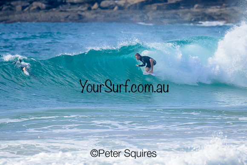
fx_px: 5630
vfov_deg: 1.7
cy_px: 82
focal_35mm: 820
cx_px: 124
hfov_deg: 2.5
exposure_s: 1/2000
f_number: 11
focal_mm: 800
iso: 1250
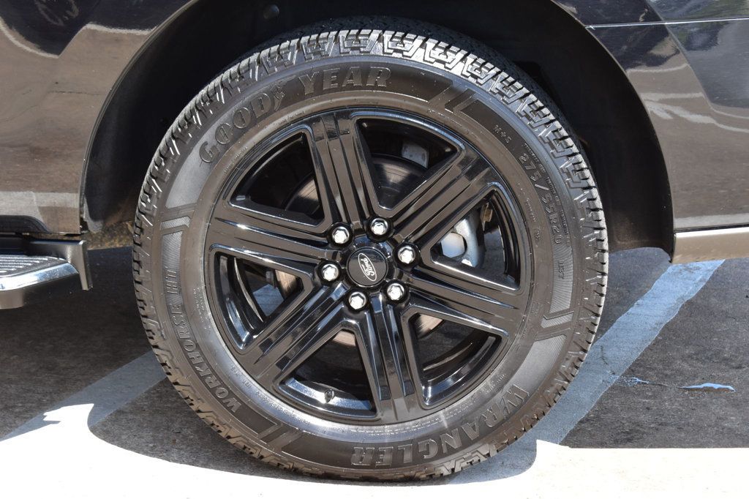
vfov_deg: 16.5
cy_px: 250
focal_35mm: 82
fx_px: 1716
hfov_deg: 24.6
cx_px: 374
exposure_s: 1/125
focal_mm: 55
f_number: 9
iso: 400
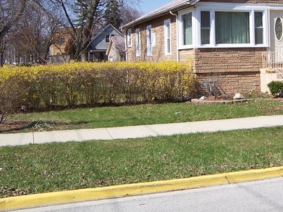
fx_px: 441
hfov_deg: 35.0
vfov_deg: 26.5
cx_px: 202
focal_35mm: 54
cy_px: 42
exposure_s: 1/1000
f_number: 3.4
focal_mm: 5.5
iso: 80
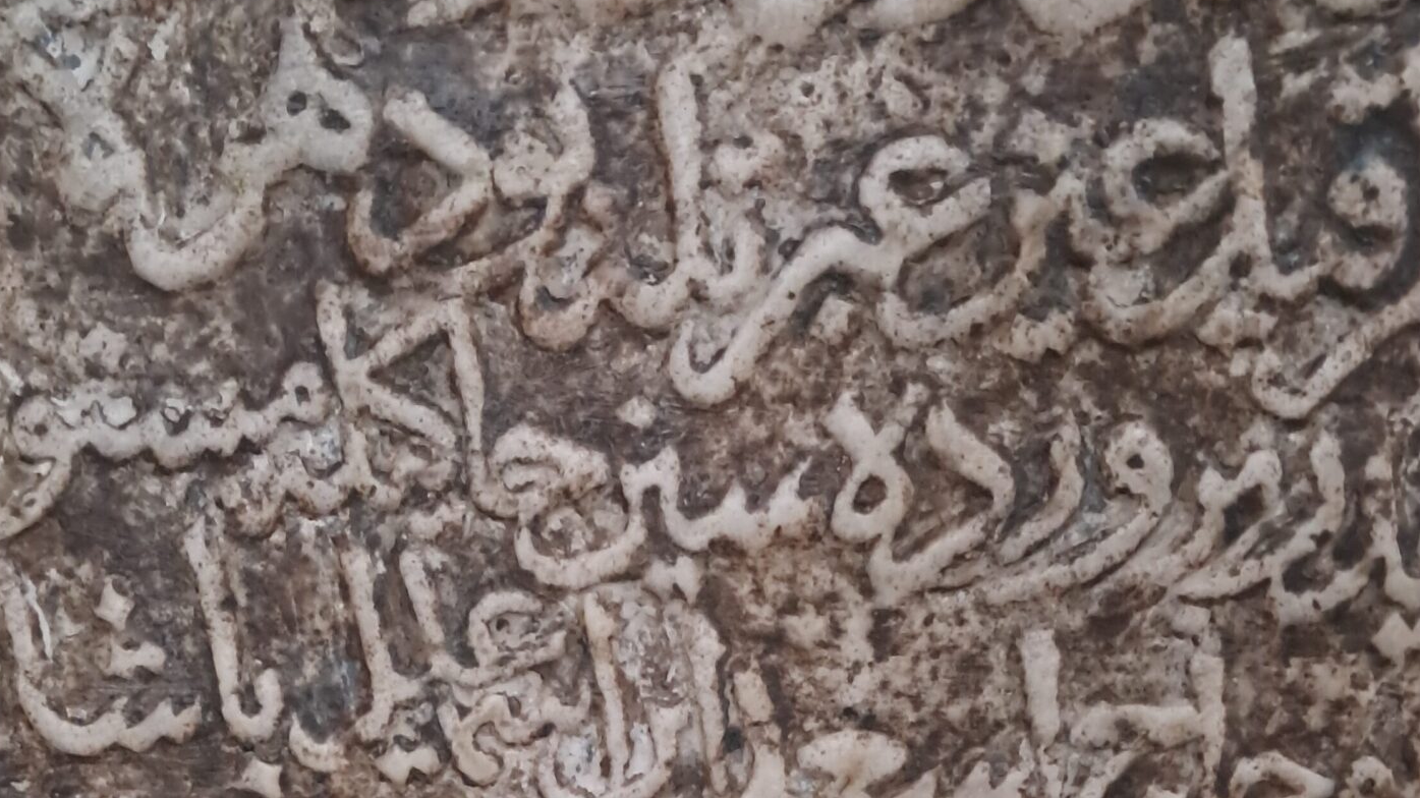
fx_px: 2033
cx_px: 641
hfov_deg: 38.5
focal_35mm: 54
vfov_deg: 20.5
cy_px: 1011
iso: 1600
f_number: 1.8
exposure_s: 1/17
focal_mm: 4
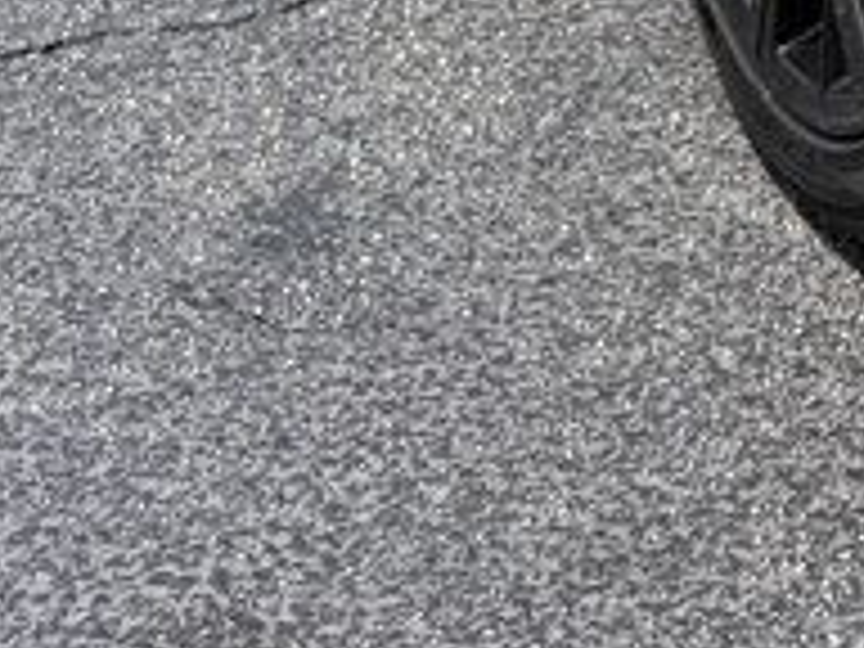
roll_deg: -1.3
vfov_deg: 9.9
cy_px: -990
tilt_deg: -15.9
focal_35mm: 128
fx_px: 3195
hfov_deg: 12.8
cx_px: 1890
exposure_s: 1/4405
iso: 80
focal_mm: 6.76
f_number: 1.78
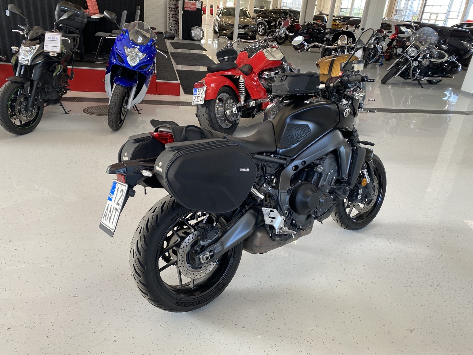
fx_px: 355
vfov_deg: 53.1
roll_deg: -4.8
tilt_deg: -24.5
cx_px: 236
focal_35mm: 26
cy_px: 178
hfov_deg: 67.3
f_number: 1.8
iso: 125
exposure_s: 1/105
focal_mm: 4.25
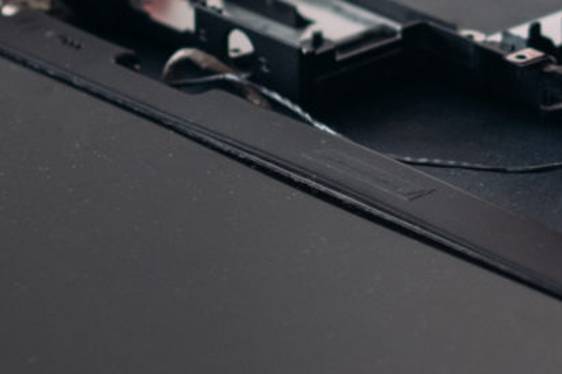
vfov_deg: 3.3
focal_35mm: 418
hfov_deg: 4.9
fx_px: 6520
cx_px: 600
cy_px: -320
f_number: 1.8
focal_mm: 56
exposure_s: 1/200
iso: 500
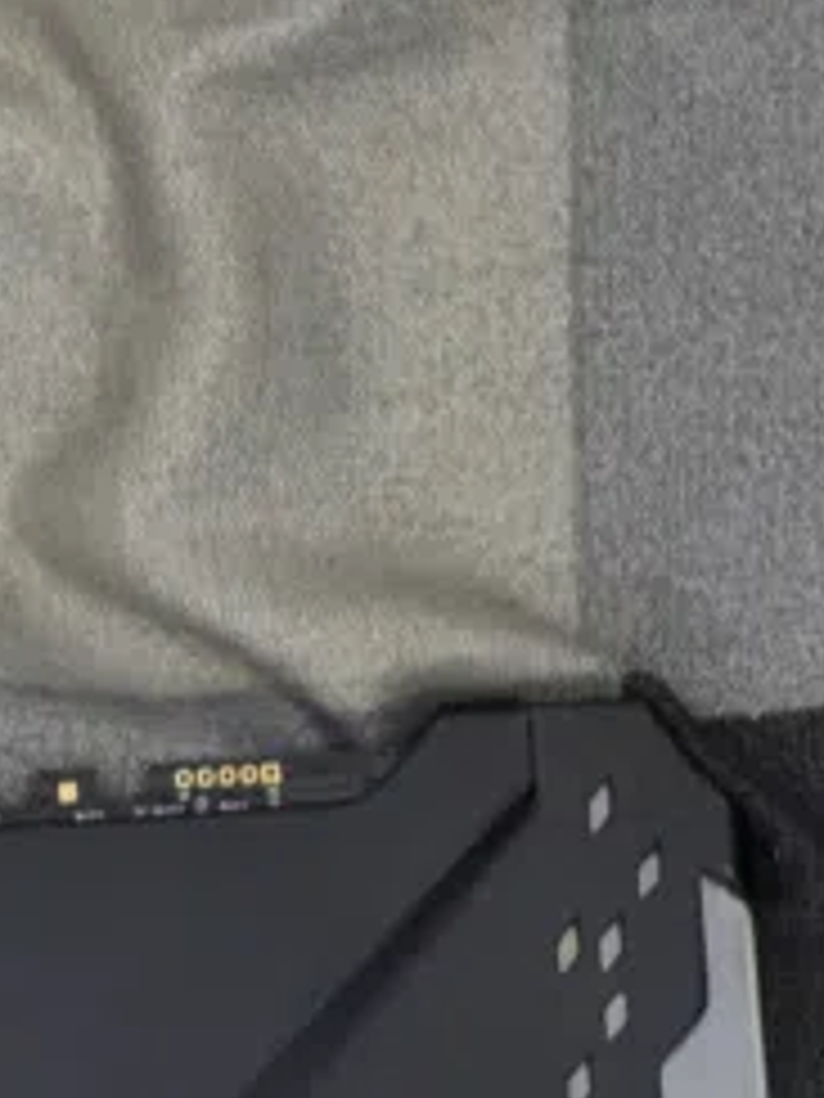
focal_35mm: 643
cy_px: 2441
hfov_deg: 2.3
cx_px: -1040
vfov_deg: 3.1
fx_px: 20408
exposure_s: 1/33.3
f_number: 2.9
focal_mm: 18.6
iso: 1250
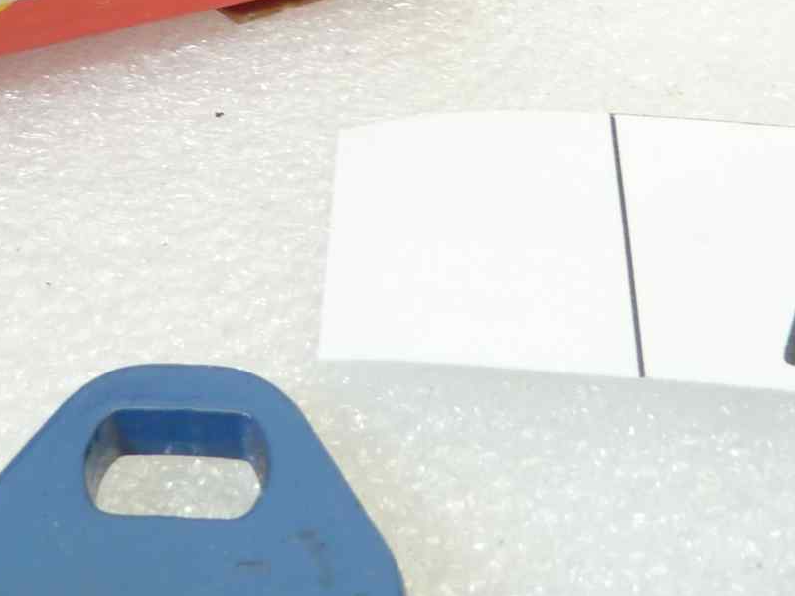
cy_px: -116
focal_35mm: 80
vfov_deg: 17.6
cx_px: 224
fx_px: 1837
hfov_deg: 24.2
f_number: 3.3
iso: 80
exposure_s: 1/25
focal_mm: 4.1
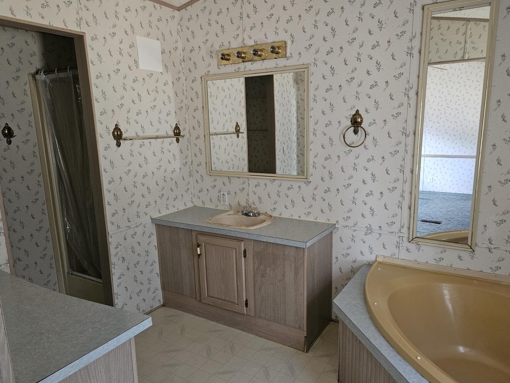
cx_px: 258
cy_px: 195
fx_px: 368
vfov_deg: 54.9
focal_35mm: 25
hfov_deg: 69.4
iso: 640
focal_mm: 5.4
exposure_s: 1/30
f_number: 1.8
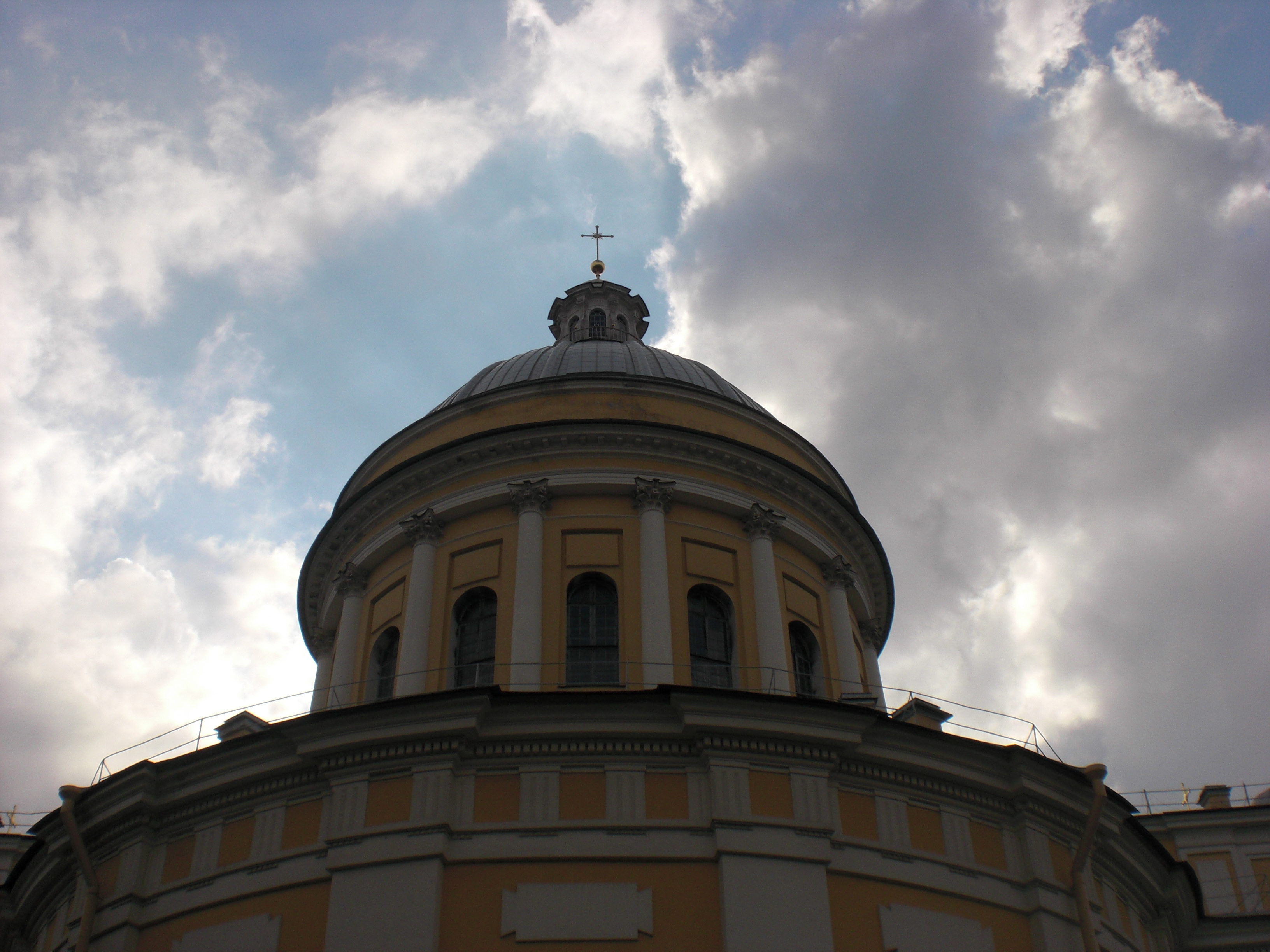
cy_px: 476
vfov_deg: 37.7
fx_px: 1394
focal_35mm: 38
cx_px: 635
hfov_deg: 49.0
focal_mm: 6.3
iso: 64
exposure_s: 1/800
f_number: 5.6
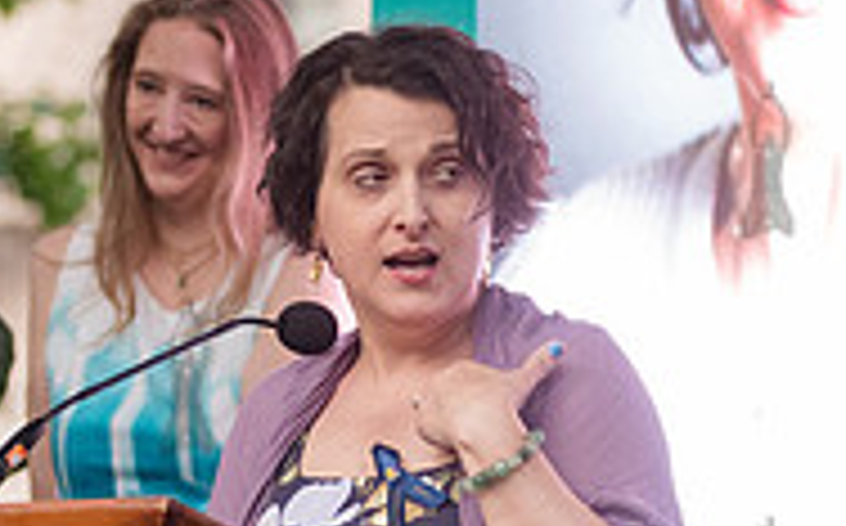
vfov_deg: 3.3
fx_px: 9211
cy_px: 375
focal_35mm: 400
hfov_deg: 5.3
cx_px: 244
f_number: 4
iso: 2000
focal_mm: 112
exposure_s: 1/320
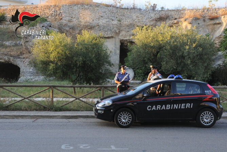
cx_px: 114
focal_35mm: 40
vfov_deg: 33.0
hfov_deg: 47.9
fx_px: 255
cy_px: 76
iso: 500
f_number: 9
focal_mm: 27
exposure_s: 1/100
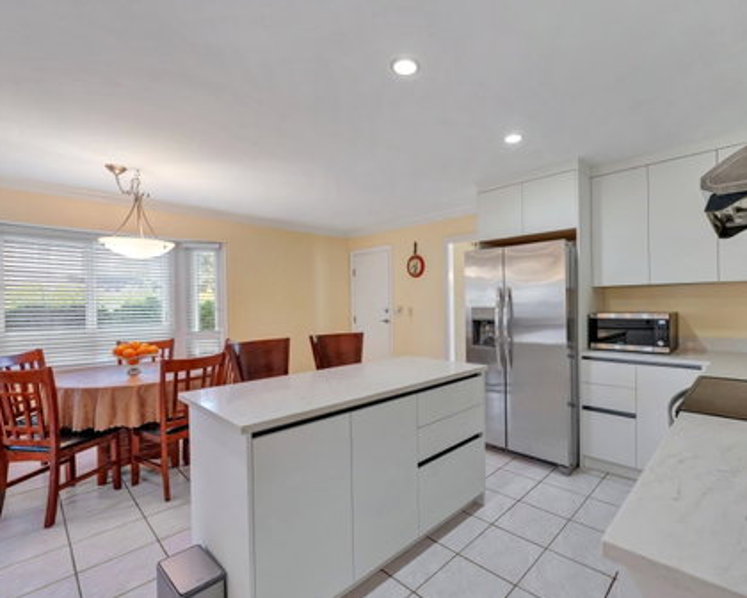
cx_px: 429
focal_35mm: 17
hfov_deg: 90.1
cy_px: 300
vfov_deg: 78.0
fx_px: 369
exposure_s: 1/25
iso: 400
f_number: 4.5
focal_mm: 14.6
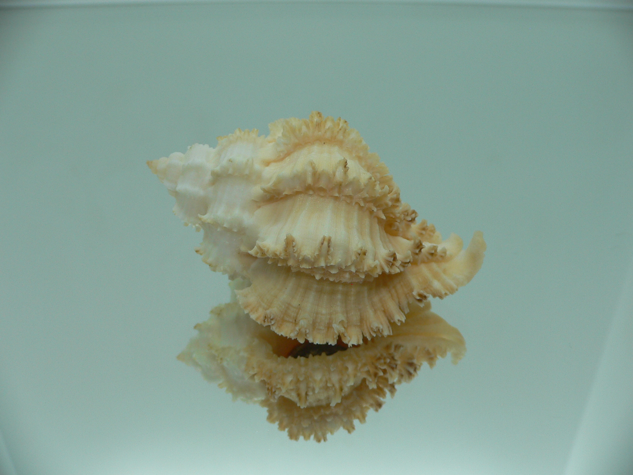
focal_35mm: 35
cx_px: 316
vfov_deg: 40.7
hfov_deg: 52.6
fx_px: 640
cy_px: 238
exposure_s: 1/80
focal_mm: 4.6
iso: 80
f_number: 2.8
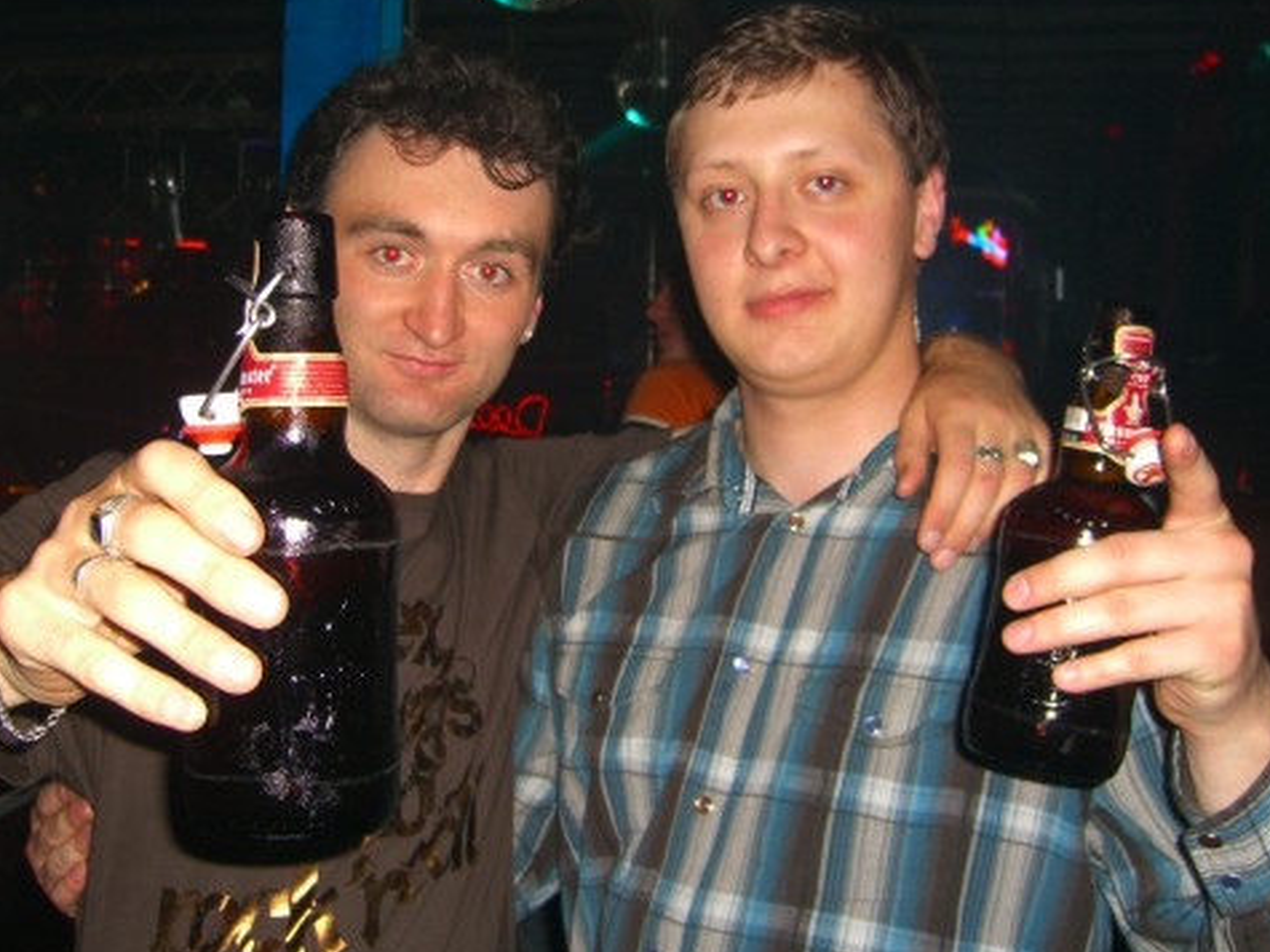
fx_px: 1761
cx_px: 564
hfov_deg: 39.6
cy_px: 369
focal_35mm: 48
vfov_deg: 30.2
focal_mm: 7.9
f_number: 2.8
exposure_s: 1/60
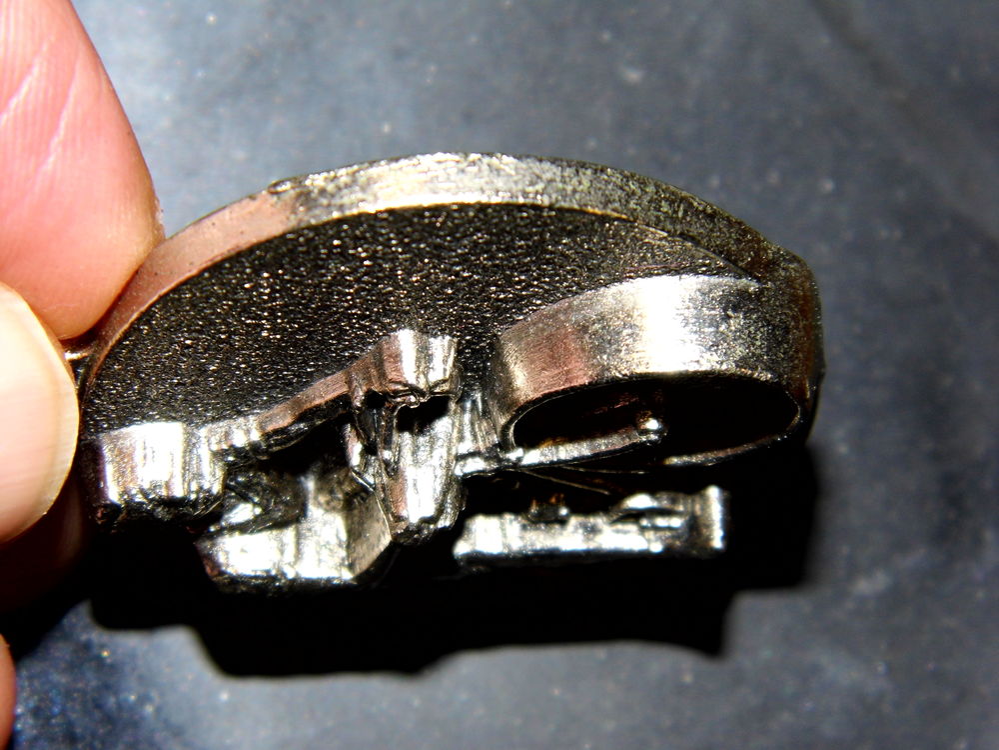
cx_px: 500
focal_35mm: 132
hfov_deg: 14.9
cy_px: 375
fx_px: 3809
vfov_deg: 11.2
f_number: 4.7
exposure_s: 1/60
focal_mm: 23.6
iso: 100
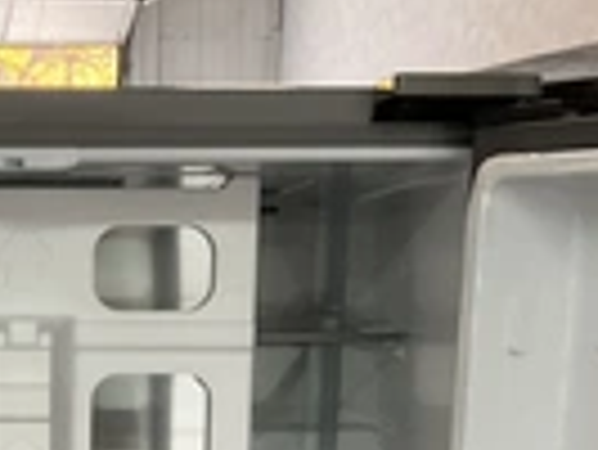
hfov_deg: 21.7
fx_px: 1504
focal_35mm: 87
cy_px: 558
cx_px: -4
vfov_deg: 16.2
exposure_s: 1/60
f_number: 1.8
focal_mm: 3
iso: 200
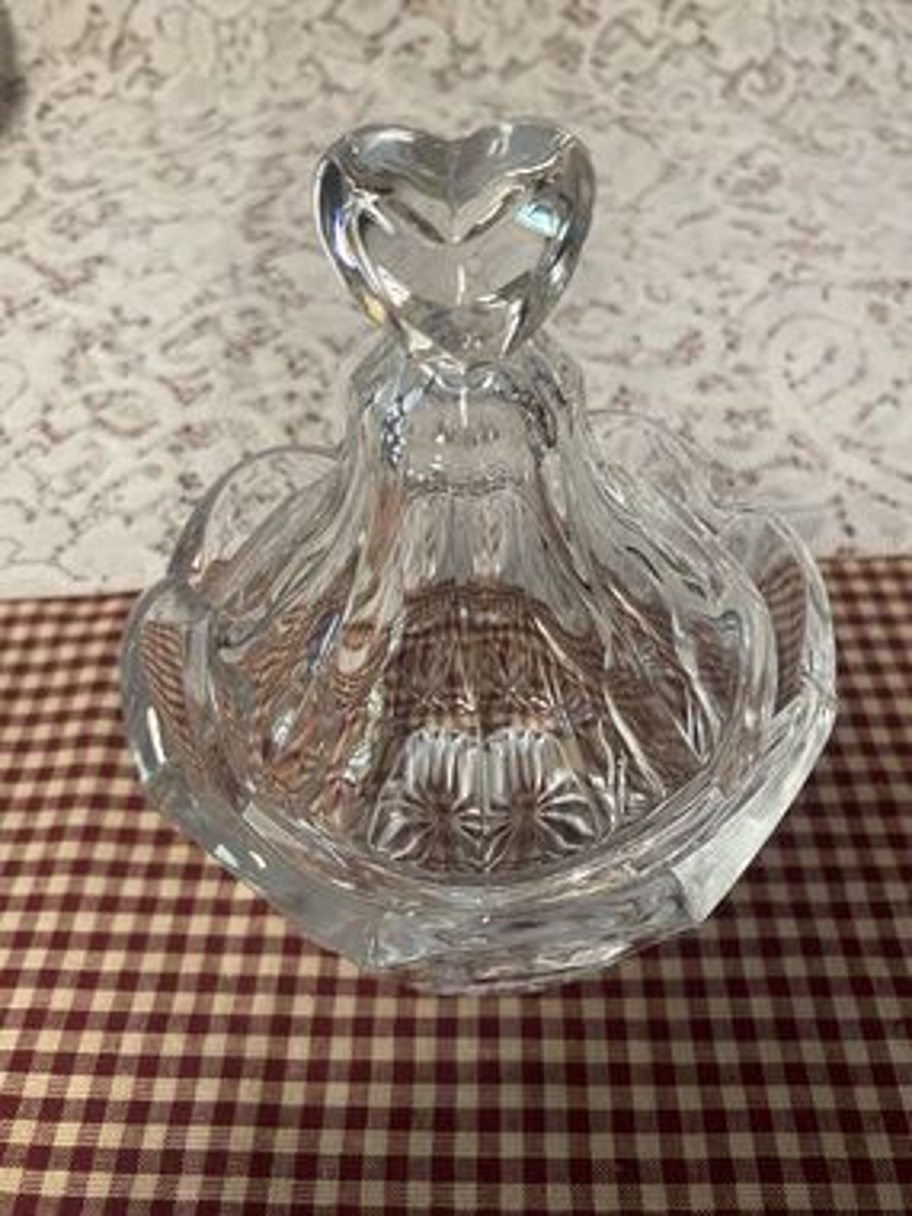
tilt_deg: -48.1
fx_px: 913
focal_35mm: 26
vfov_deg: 67.3
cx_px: 456
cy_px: 608
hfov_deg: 53.1
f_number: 1.8
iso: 250
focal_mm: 4.25
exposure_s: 1/60
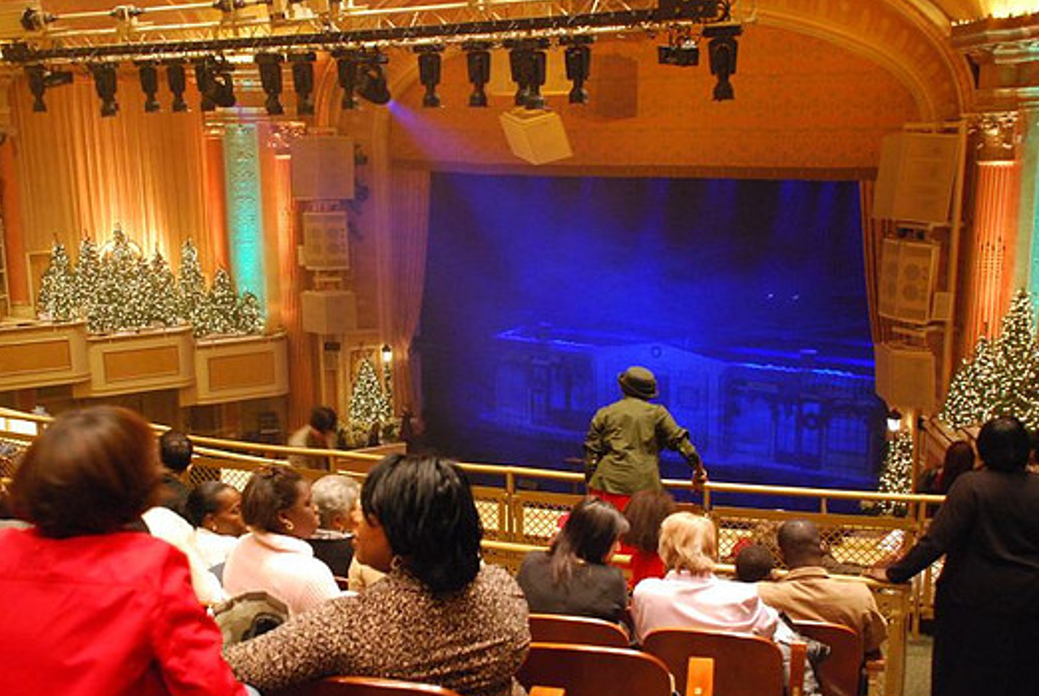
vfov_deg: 33.5
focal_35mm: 40
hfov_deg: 48.4
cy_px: 361
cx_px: 486
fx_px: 1156
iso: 1600
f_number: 4
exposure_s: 1/13
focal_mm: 24
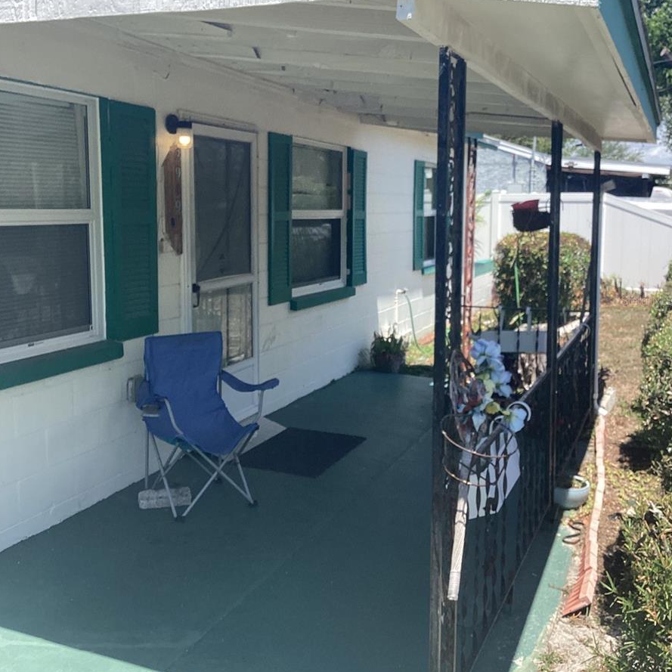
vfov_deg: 44.9
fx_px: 813
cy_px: 300
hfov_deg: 44.9
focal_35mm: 37
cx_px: 335
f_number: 2.4
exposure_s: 1/776
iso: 25
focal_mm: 3.3
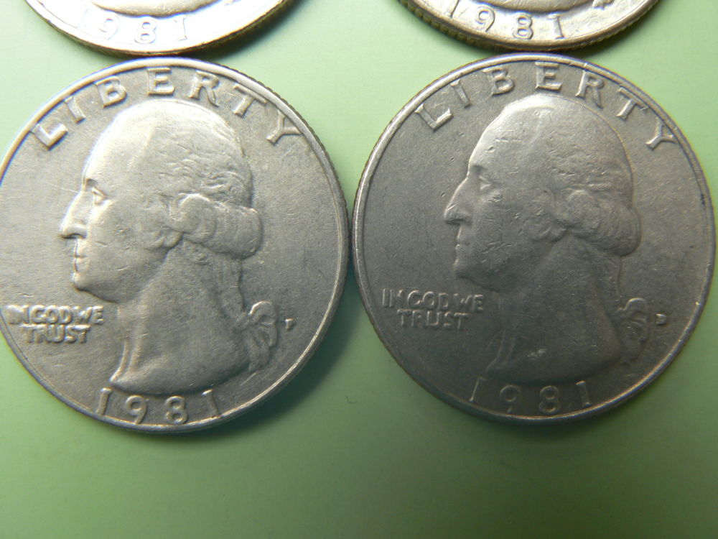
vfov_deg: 39.7
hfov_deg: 51.4
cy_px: 270
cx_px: 359
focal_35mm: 36
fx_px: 747
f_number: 2.8
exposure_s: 1/30
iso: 80
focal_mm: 6
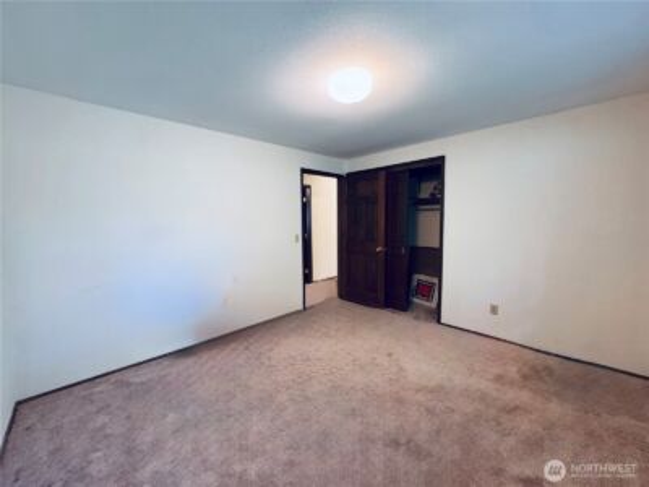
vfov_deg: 85.7
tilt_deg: -5.0
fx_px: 262
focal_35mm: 14
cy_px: 244
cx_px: 324
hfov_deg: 102.1
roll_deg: +0.6
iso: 400
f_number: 2.2
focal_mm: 2.22
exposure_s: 1/60
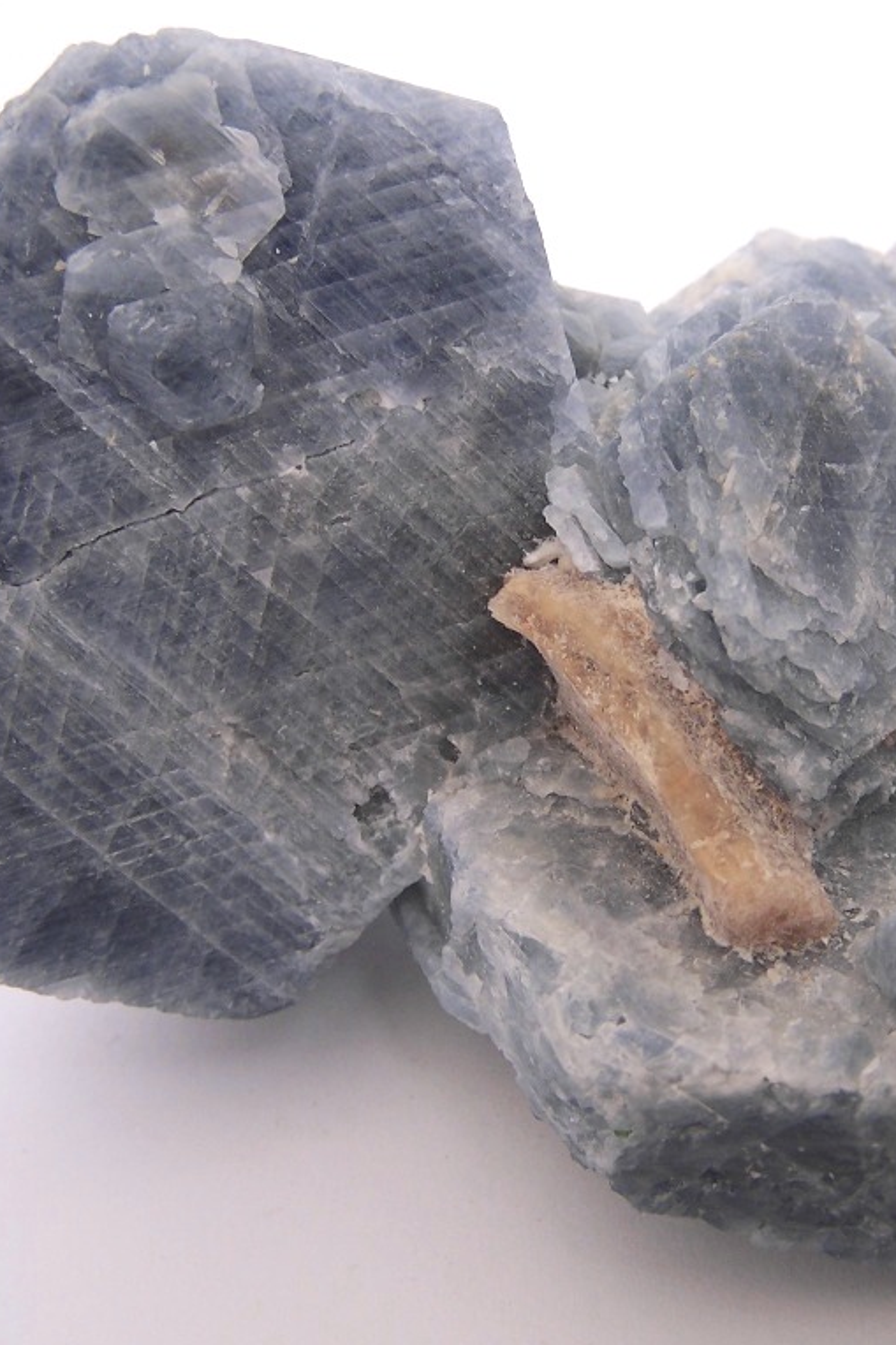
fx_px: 1979
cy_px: 672
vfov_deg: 37.5
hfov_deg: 25.4
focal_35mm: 53
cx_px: 572
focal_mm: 6.3
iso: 80
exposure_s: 1/40
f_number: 2.8
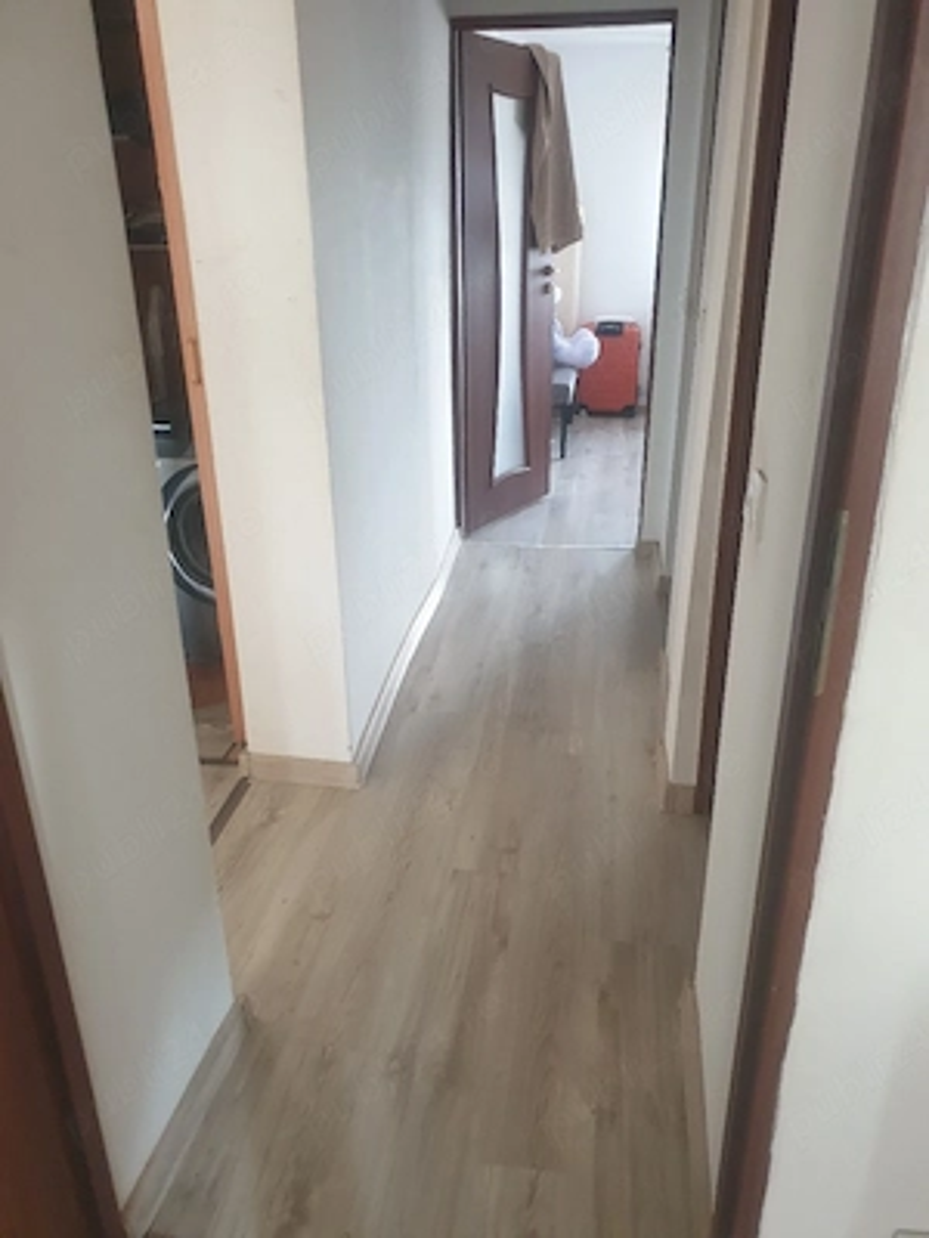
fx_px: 930
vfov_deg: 67.3
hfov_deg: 53.1
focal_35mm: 26
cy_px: 619
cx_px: 464
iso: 250
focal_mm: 4.3
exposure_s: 1/22
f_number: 1.5
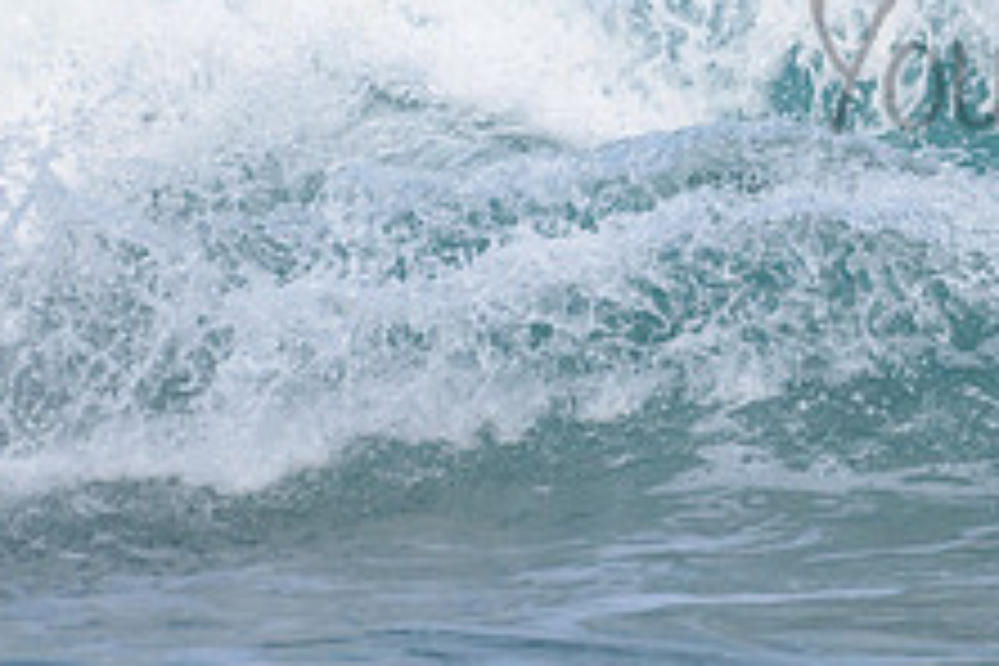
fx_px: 44508
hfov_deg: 1.3
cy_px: 53
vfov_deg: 0.9
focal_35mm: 1604
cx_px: 1354
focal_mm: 500
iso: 280
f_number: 5.6
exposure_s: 1/2000
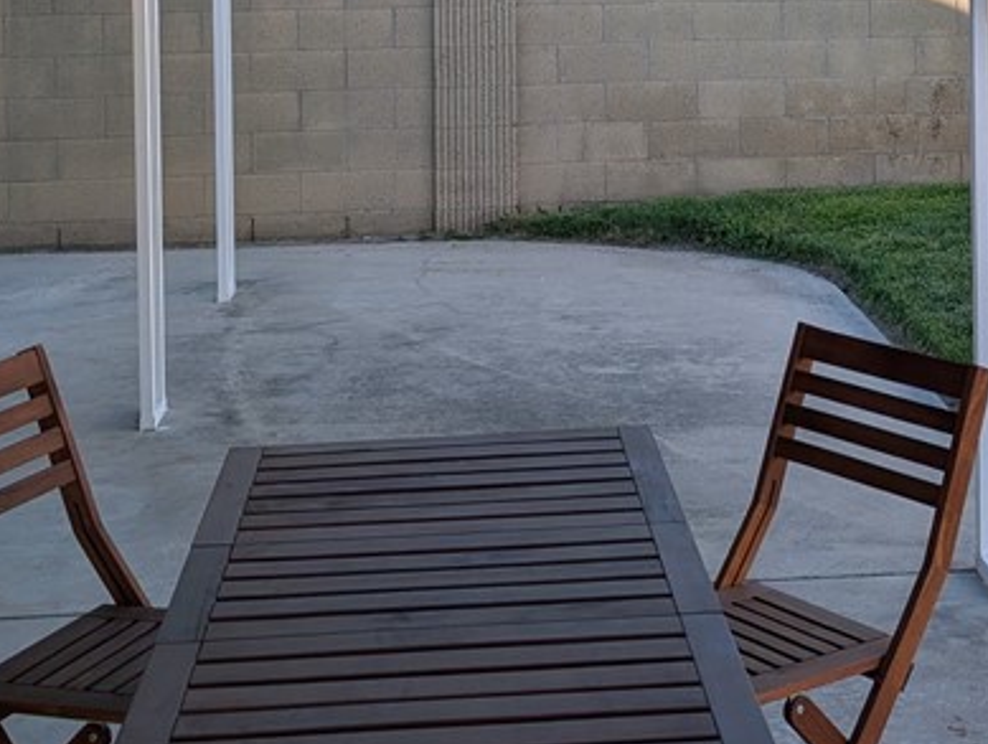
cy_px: -48
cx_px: 679
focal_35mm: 63
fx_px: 1801
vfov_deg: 22.2
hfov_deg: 30.4
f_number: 1.68
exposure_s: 1/687
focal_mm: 6.9
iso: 22
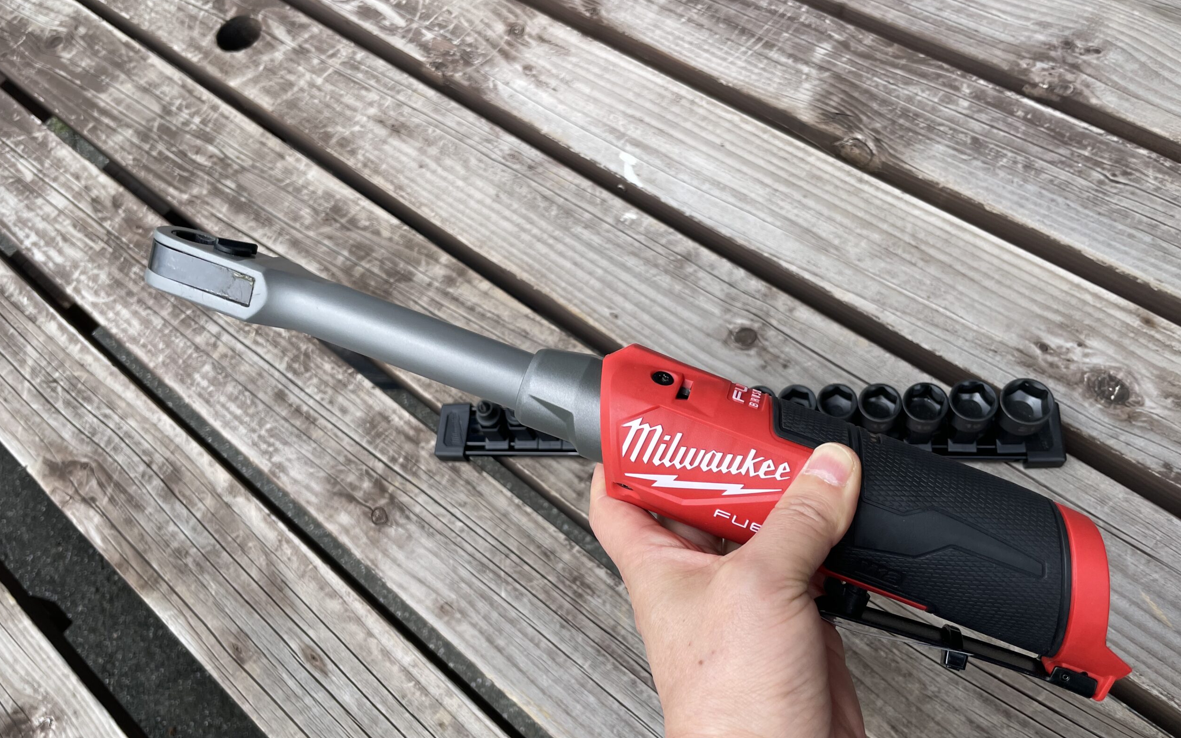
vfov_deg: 44.5
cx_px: 590
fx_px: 901
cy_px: 387
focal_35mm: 28
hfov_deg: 66.5
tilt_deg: -62.6
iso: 32
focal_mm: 4.2
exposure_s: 1/1667
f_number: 1.6
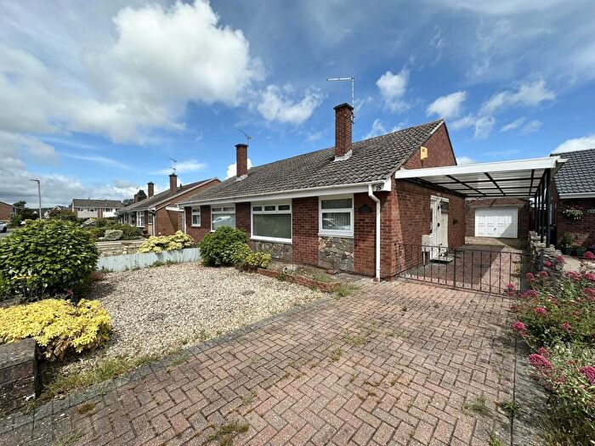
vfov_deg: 85.7
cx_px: 298
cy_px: 223
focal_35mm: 14
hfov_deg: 102.1
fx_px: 241
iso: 40
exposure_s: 1/2053
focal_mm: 2.22
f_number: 2.2
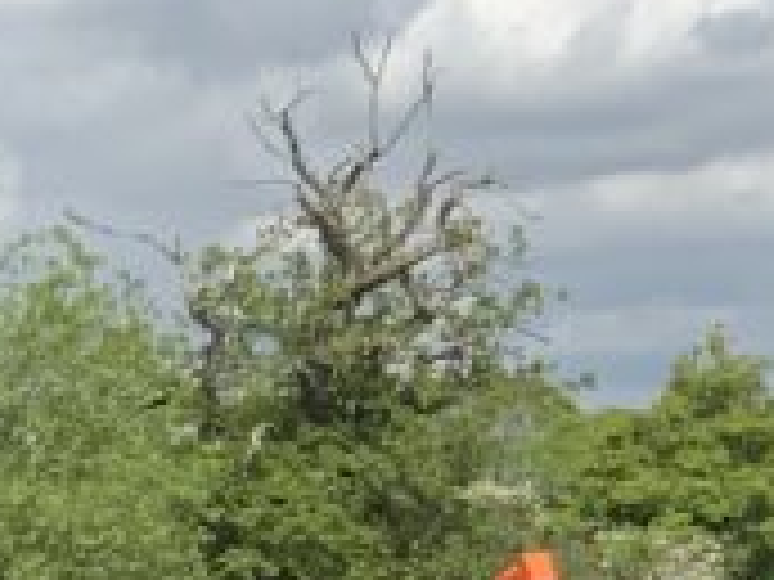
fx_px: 3868
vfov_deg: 8.3
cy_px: 1003
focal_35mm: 173
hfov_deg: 9.8
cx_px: -1184
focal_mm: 3
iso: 16
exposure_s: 1/1076
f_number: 1.8
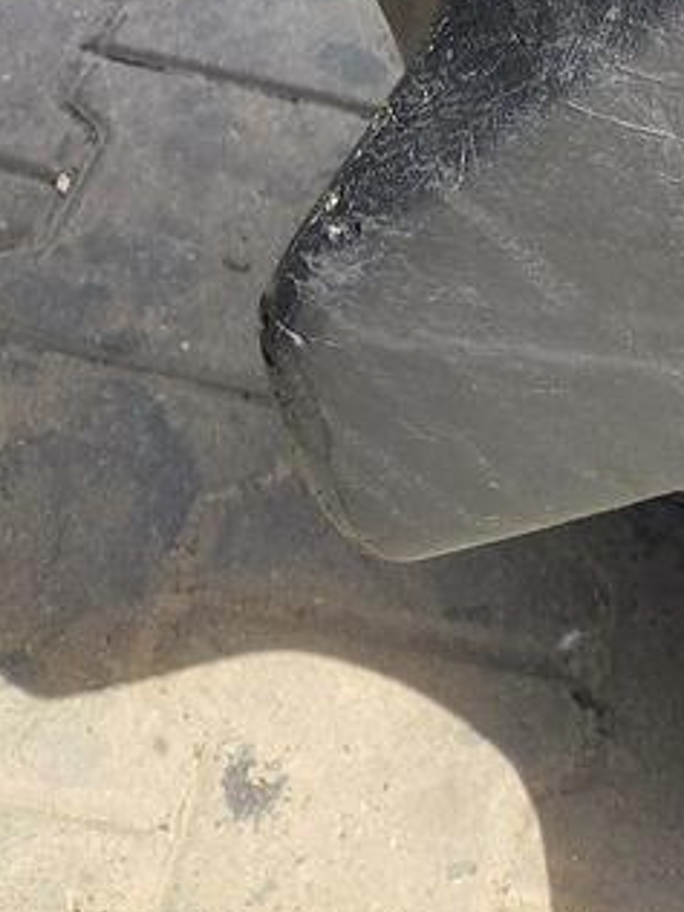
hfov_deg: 17.2
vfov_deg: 20.0
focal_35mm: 81
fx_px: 2134
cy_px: -548
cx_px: 869
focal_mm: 4.65
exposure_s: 1/177
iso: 50
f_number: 1.8
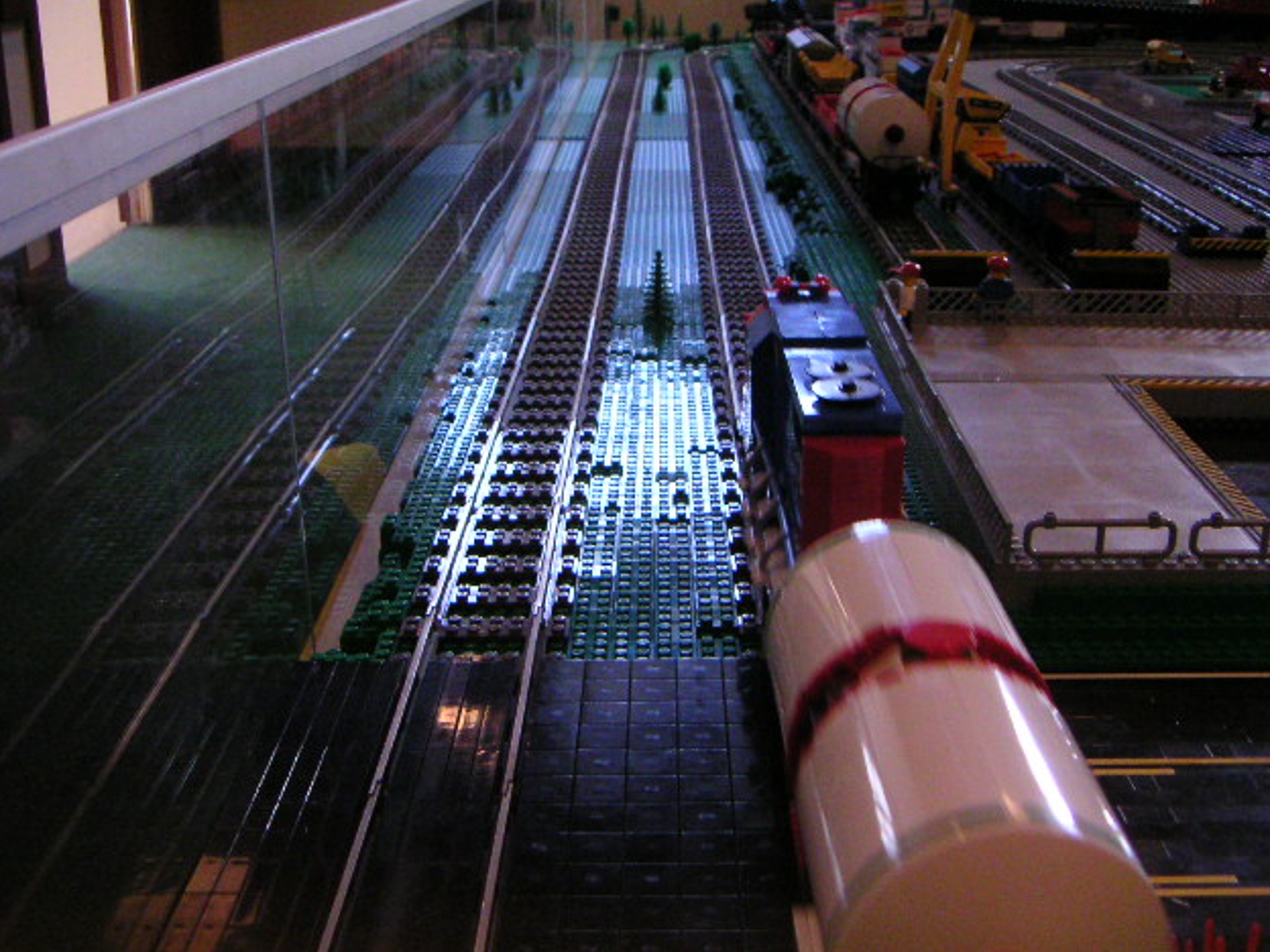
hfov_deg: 45.8
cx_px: 637
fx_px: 1504
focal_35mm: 41
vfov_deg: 35.1
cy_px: 466
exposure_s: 1/90
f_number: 2.9
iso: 400
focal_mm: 5.3
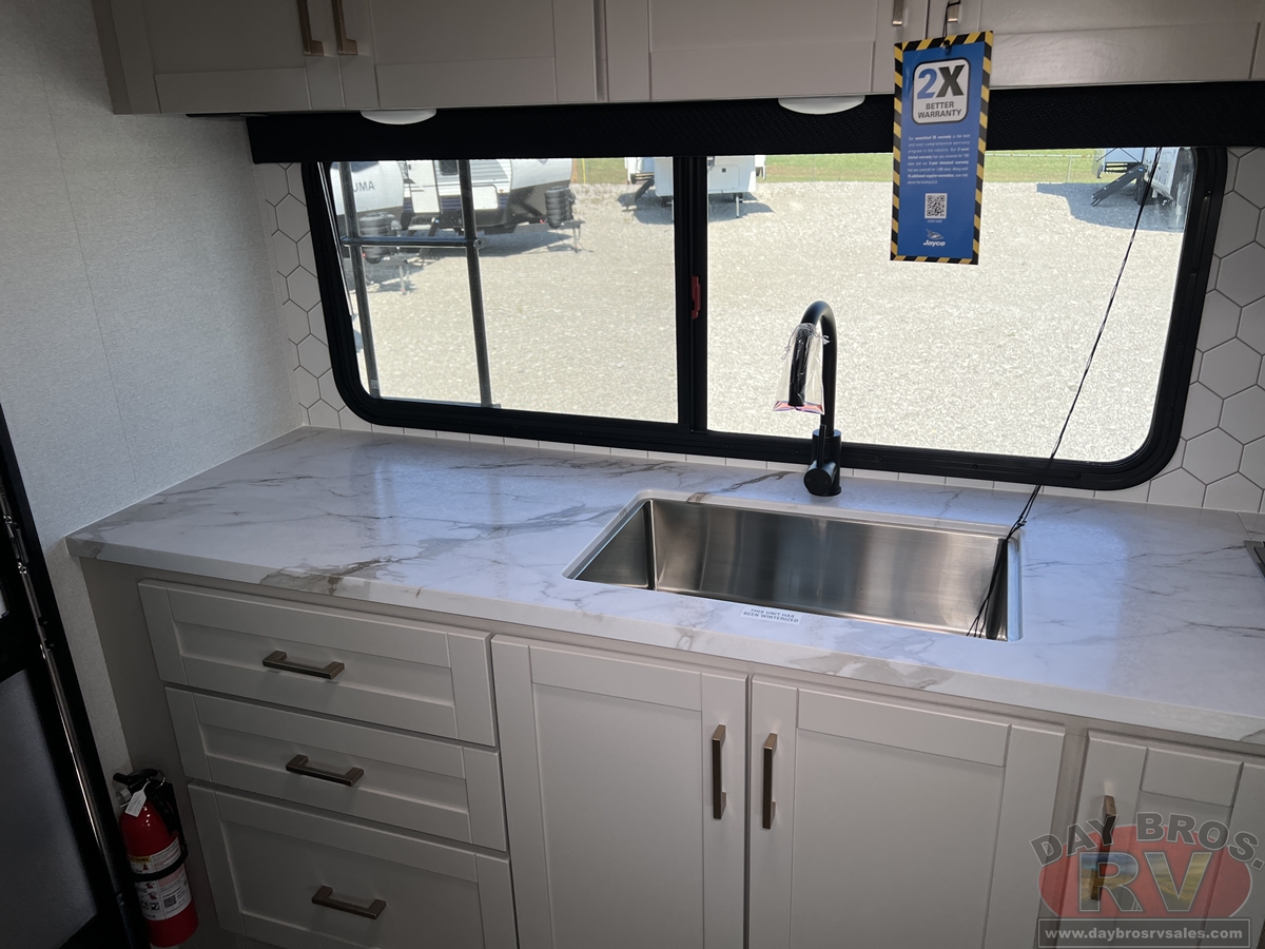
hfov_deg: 67.3
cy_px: 474
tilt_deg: -21.3
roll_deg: +1.5
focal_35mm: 26
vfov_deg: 53.1
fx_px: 950
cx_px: 632
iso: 50
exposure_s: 1/509
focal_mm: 5.7
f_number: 1.5
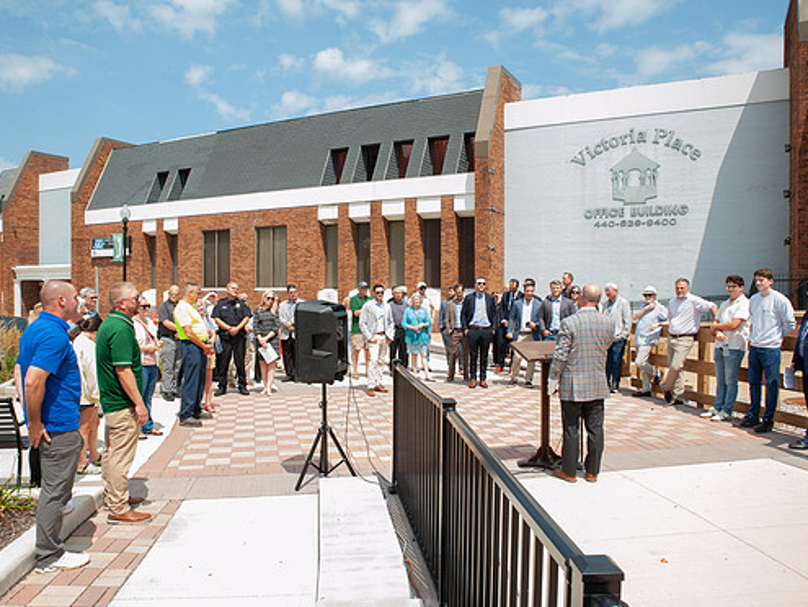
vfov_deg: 51.4
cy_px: 300
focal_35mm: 27
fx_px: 631
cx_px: 375
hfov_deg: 65.2
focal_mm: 24
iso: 400
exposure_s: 1/200
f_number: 13
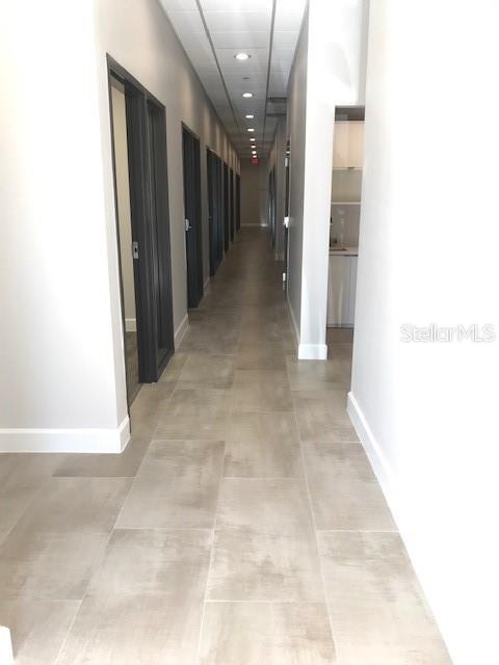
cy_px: 332
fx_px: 538
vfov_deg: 63.4
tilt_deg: -14.3
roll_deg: +1.1
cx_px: 250
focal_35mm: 28
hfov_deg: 49.7
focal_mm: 3.99
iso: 32
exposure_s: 1/60
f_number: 1.8
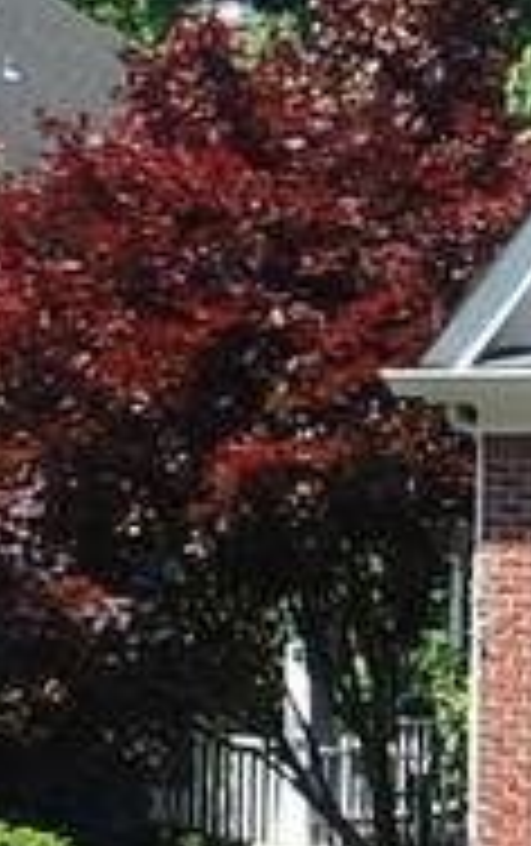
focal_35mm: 121
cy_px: 783
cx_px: 904
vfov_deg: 17.0
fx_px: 2793
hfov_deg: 10.3
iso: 125
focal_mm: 3.7
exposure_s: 1/640
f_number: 3.5
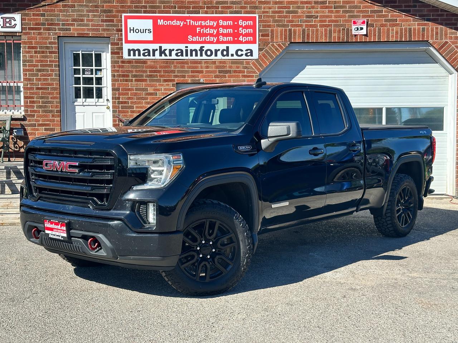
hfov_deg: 39.7
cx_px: 229
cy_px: 172
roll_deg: +0.6
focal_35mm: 48
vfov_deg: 30.3
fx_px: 635
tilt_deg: -3.6
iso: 64
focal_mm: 6.86
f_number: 1.78
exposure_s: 1/1815
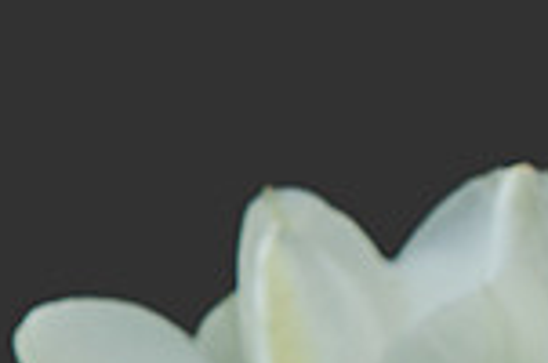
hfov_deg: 6.3
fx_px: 4846
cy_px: 359
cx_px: 1099
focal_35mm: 319
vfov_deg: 4.3
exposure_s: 1/200
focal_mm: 56
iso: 400
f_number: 13
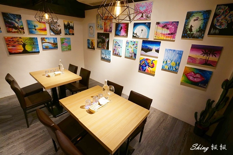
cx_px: 116
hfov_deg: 96.7
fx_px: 104
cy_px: 78
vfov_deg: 73.7
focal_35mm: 16
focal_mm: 16
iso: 1600
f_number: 7.1
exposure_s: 1/30
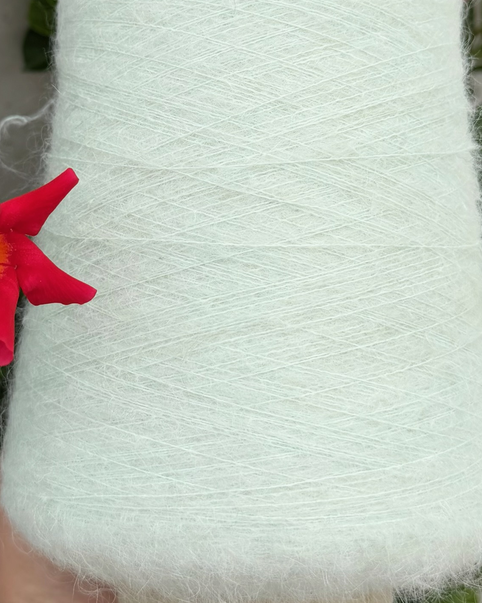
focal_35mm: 34
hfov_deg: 43.3
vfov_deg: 52.3
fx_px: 606
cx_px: 272
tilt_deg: -55.4
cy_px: 229
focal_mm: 6.76
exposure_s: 1/3279
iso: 80
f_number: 1.78
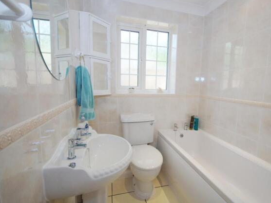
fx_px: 133
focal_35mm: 17
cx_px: 152
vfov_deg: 74.7
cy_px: 101
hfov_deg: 90.6
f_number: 4
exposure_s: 1/160
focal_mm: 10
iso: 500
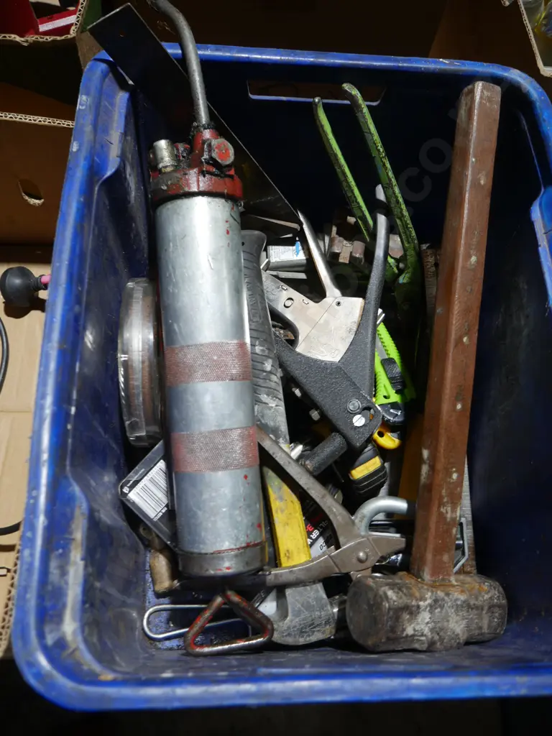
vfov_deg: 63.4
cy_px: 368
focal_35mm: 28
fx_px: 595
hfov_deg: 49.7
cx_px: 276
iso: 320
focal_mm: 14
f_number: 3.5
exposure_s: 1/60
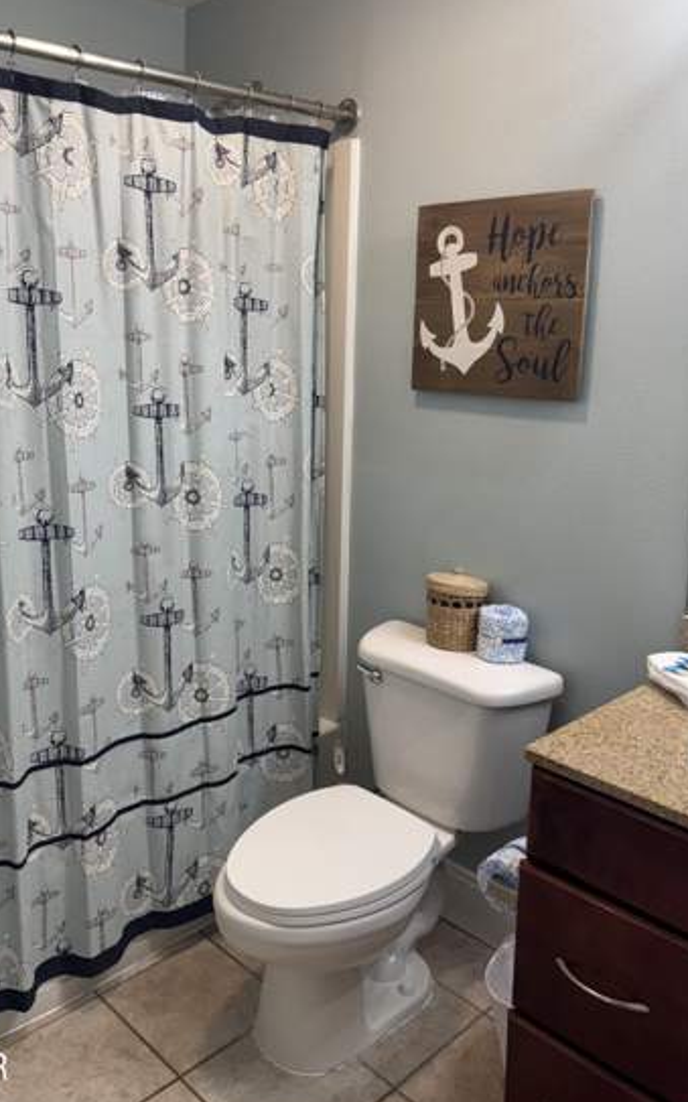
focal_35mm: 30
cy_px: 477
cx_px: 276
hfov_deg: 41.6
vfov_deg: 62.7
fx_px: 901
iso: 125
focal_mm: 6.76
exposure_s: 1/120
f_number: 1.78
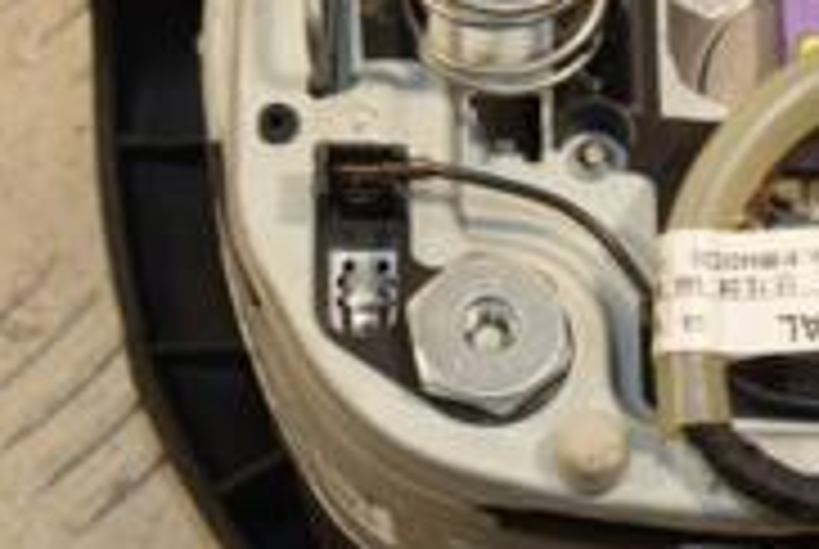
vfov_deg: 9.3
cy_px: 270
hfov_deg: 13.7
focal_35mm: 148
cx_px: 756
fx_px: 3372
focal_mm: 30
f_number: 7.1
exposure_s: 1/200
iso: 800
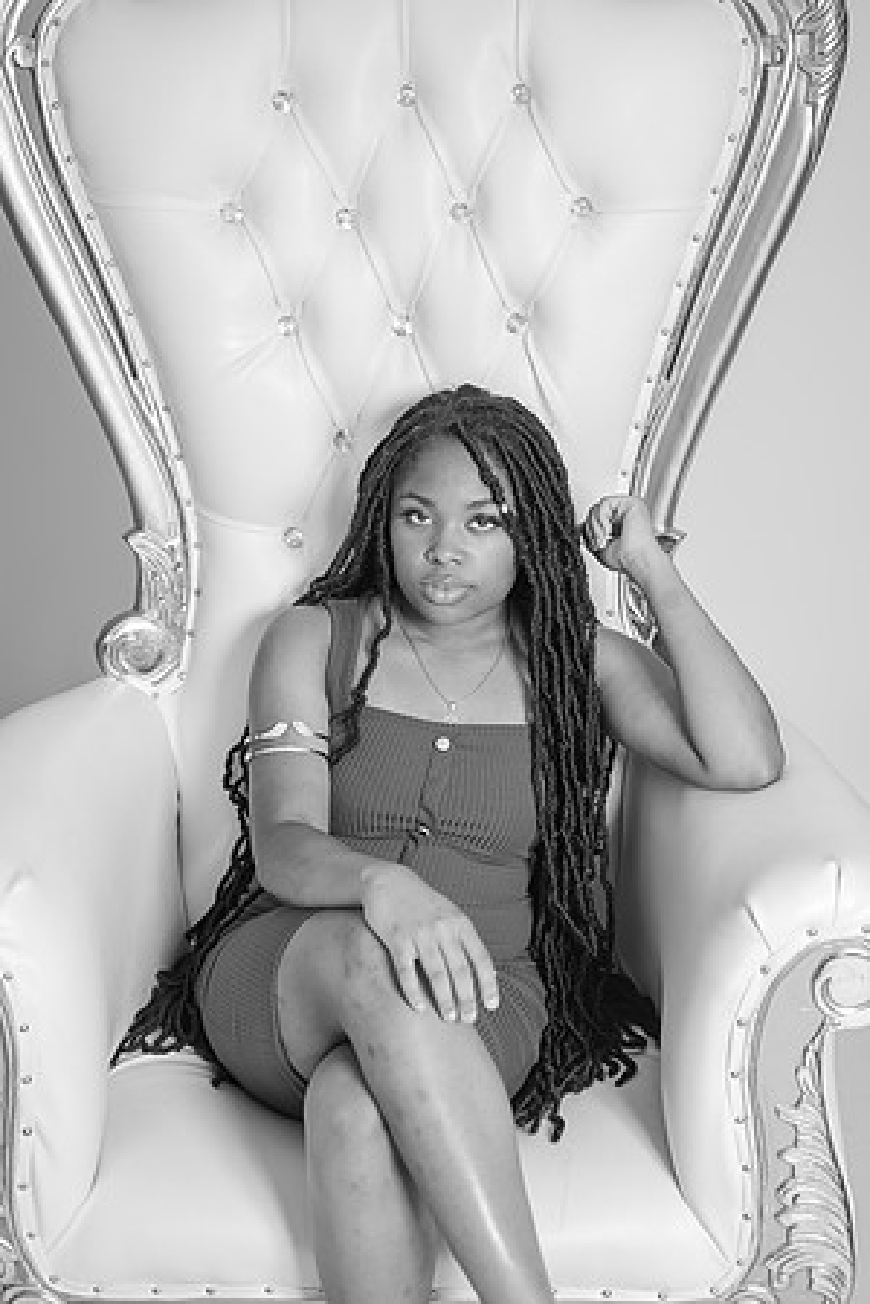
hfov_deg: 26.0
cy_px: 652
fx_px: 1885
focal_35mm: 52
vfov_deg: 38.2
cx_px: 435
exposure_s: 1/200
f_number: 2.5
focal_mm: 35
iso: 100
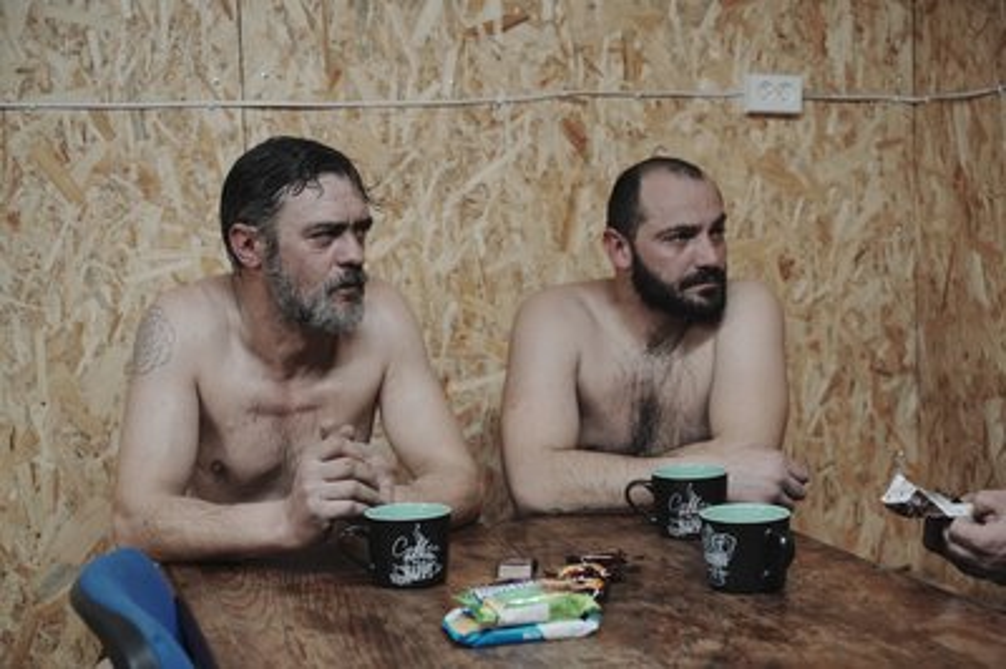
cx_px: 503
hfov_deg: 35.7
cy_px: 334
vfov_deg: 24.2
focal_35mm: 56
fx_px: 1564
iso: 3200
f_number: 3.5
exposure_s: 1/320
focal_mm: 56
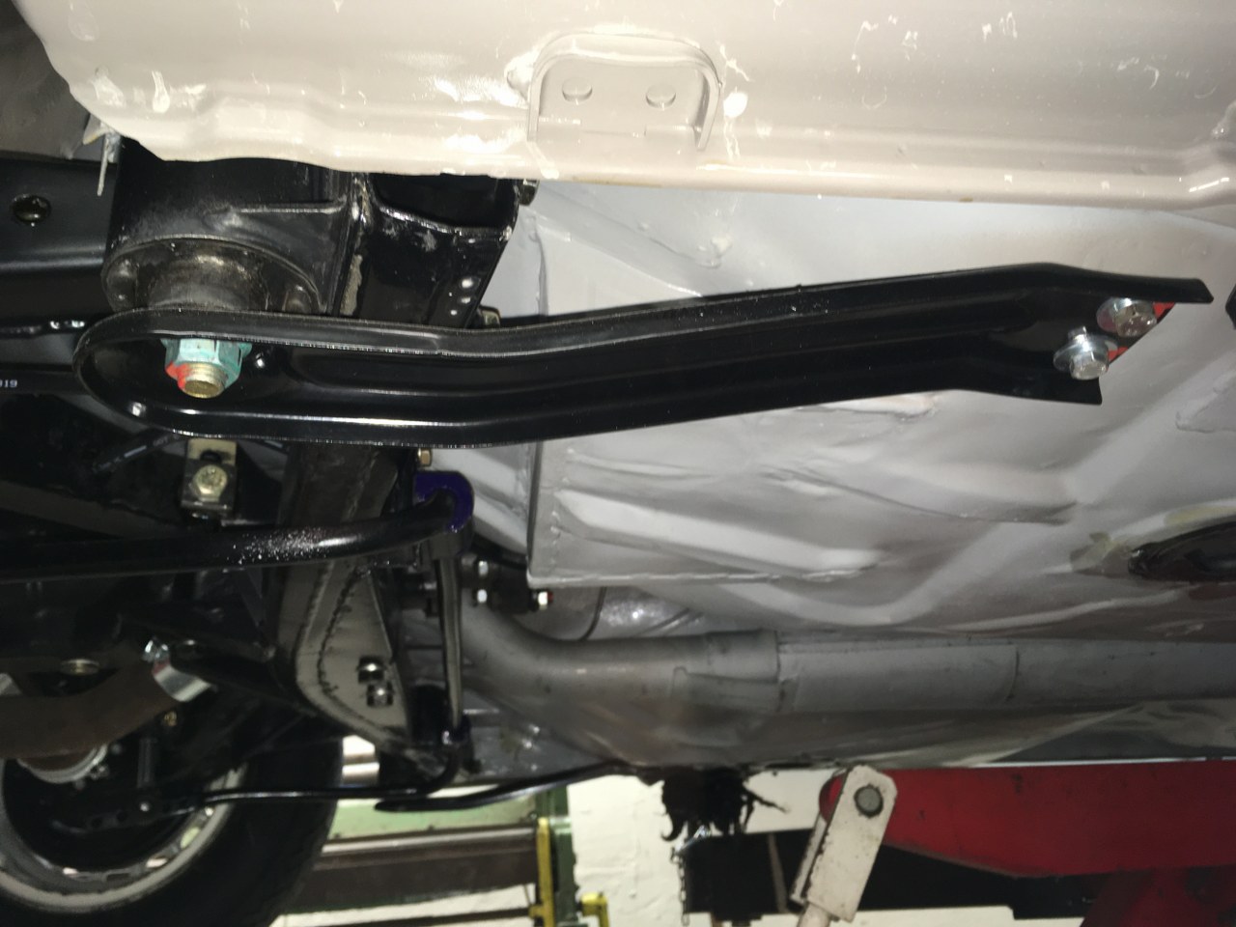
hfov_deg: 61.7
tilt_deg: +23.1
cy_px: 464
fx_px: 1035
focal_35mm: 29
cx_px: 618
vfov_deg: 48.2
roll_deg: +5.5
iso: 32
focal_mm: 4.15
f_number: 2.2
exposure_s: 1/20
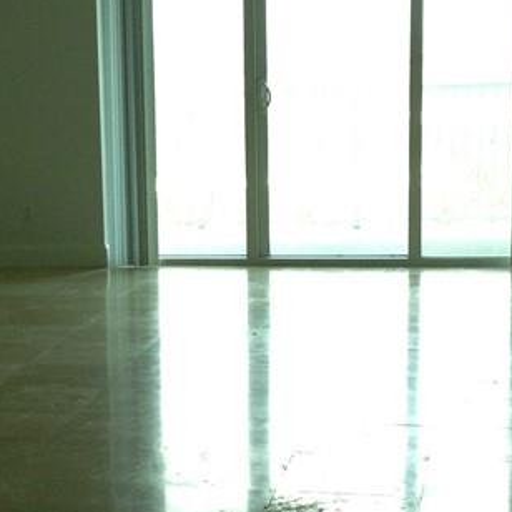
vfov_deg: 16.9
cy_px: 337
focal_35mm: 103
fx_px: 1724
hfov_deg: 16.8
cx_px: 131
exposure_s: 1/210
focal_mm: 4.28
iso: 80
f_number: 2.4
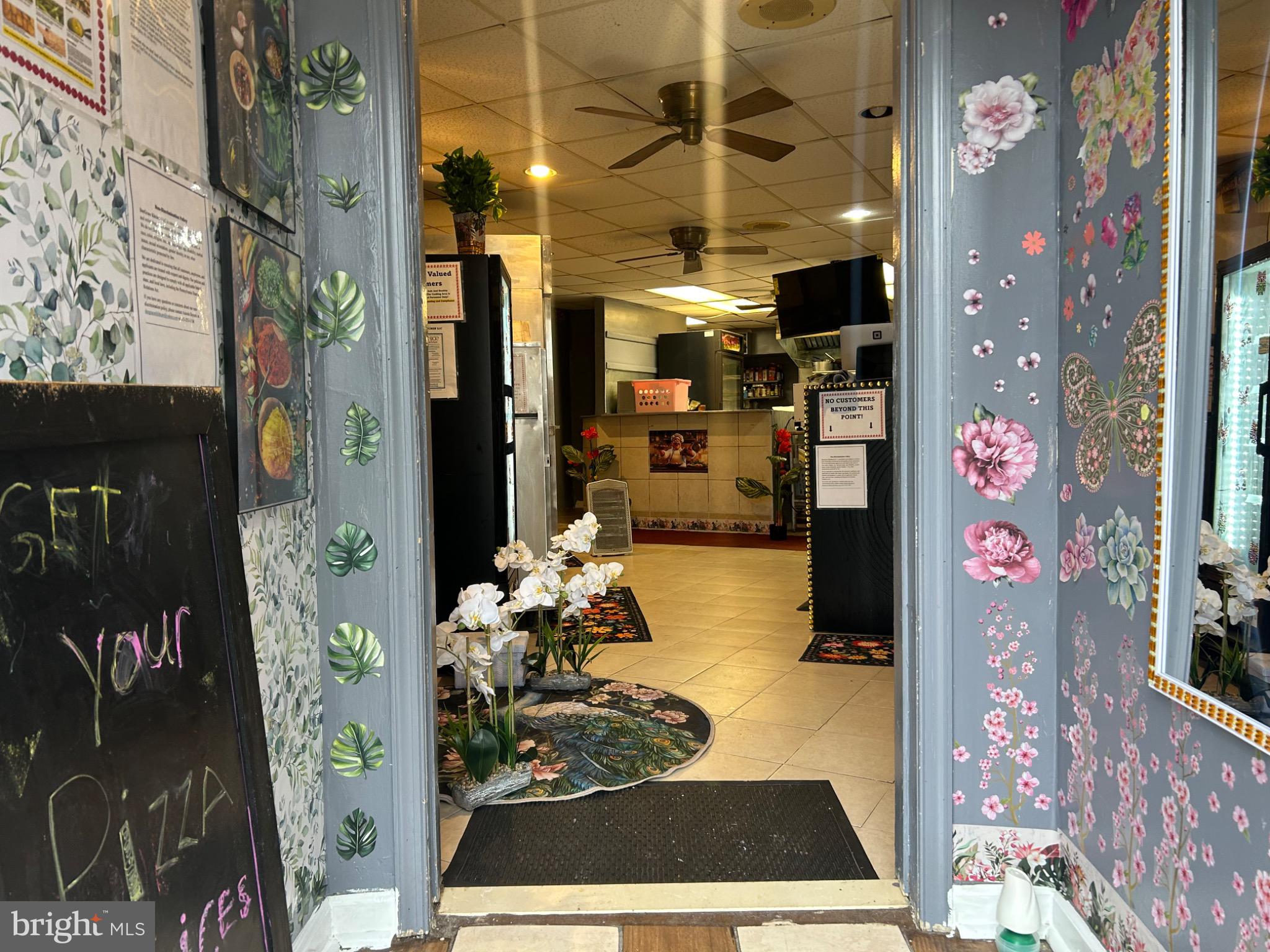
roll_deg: +1.4
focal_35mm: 26
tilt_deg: -3.4
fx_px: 954
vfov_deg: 53.1
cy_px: 476
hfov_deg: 67.3
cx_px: 635
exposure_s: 1/60
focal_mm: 5.7
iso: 80
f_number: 1.5
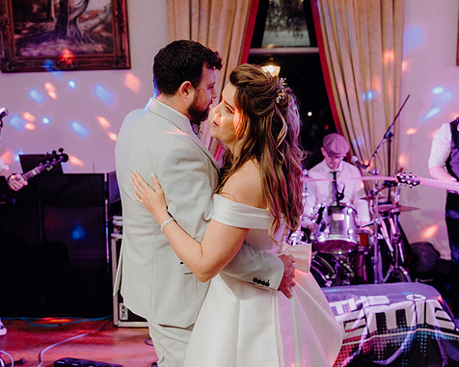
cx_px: 248
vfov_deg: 31.5
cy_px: 184
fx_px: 652
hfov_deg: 38.7
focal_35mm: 48
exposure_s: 1/160
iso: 2500
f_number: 3.5
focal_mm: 42
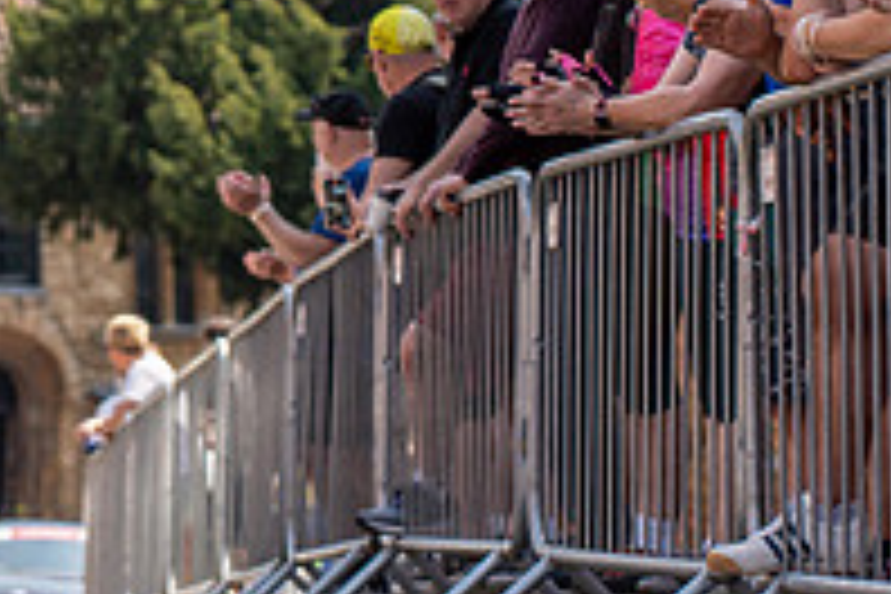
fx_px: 5296
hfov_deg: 9.4
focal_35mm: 214
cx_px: -328
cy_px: 43
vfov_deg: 6.4
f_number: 3.5
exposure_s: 1/2500
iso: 160
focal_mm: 73
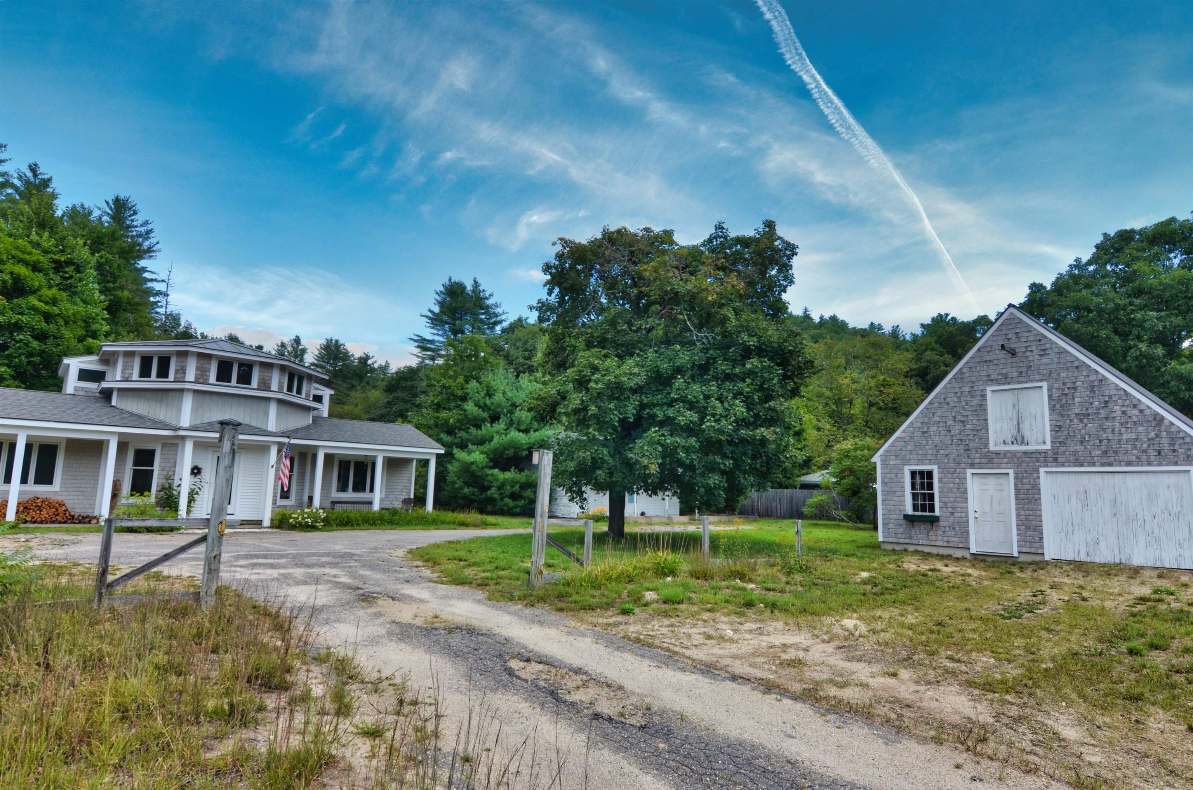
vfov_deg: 67.1
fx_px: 595
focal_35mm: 18
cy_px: 395
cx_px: 596
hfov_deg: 90.1
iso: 180
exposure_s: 1/250
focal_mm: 12
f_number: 8
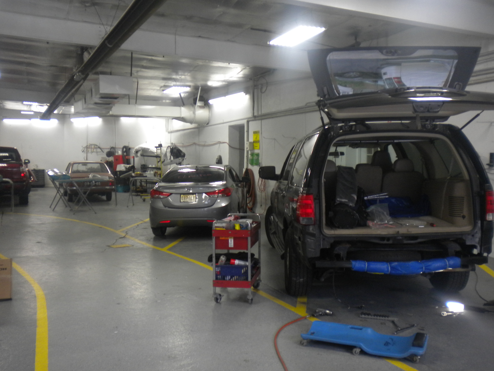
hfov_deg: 52.6
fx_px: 499
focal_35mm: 35
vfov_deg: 40.7
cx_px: 247
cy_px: 186
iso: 197
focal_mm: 6.3
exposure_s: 1/59
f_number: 3.1
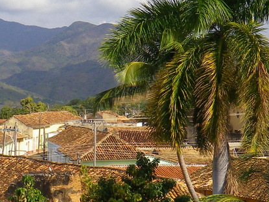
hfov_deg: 15.9
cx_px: -48
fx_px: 925
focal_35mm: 119
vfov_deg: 12.5
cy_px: 109
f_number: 10
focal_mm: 7.3
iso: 80
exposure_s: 1/100
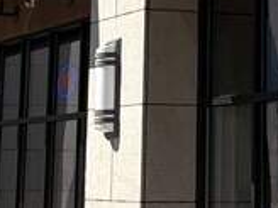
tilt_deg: +12.0
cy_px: -159
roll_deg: -0.3
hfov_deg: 10.4
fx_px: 1526
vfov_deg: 7.6
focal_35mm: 190
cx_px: 220
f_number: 1.6
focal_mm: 5.96
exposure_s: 1/4065
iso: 50
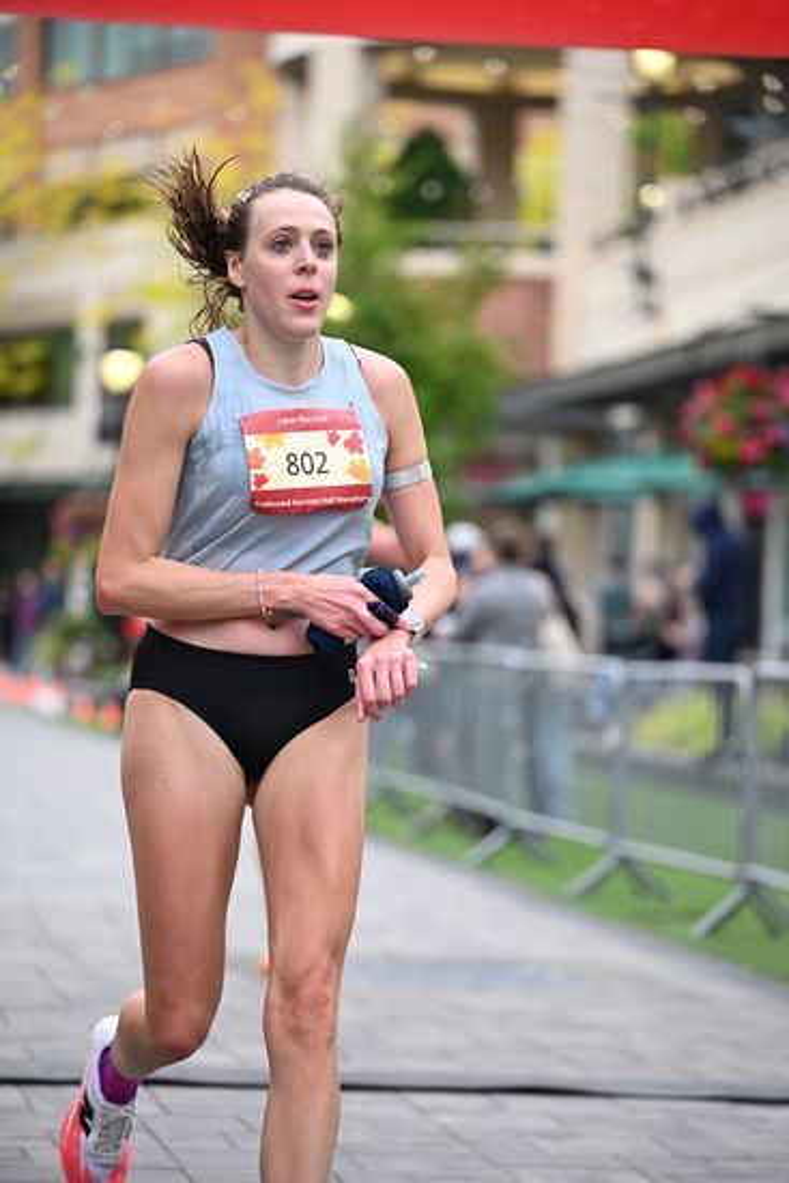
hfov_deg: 11.4
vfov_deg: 17.1
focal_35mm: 120
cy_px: 592
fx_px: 3942
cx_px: 394
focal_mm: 120
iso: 1000
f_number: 2.8
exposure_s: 1/1600
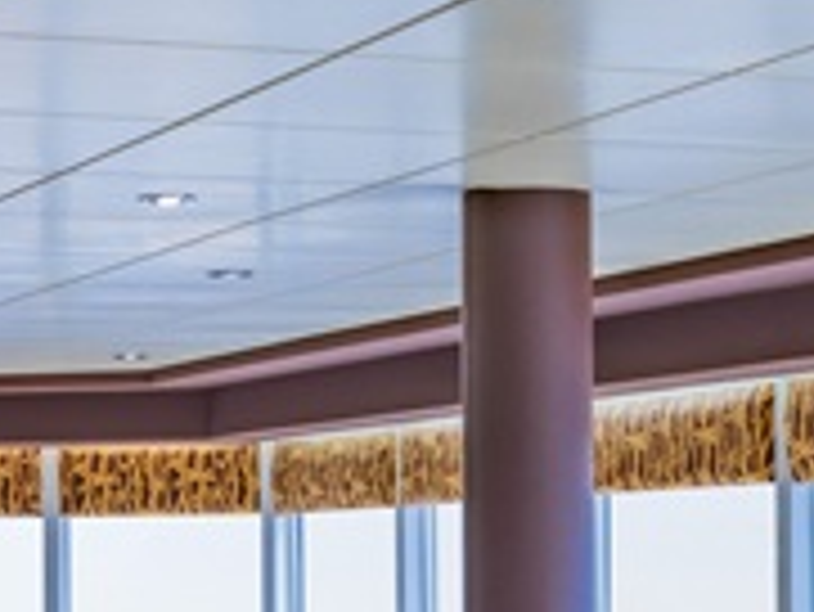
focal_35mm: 122
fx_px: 2871
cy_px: 603
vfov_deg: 12.0
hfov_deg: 15.9
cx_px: 54
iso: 200
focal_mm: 23
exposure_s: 1/125
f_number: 11
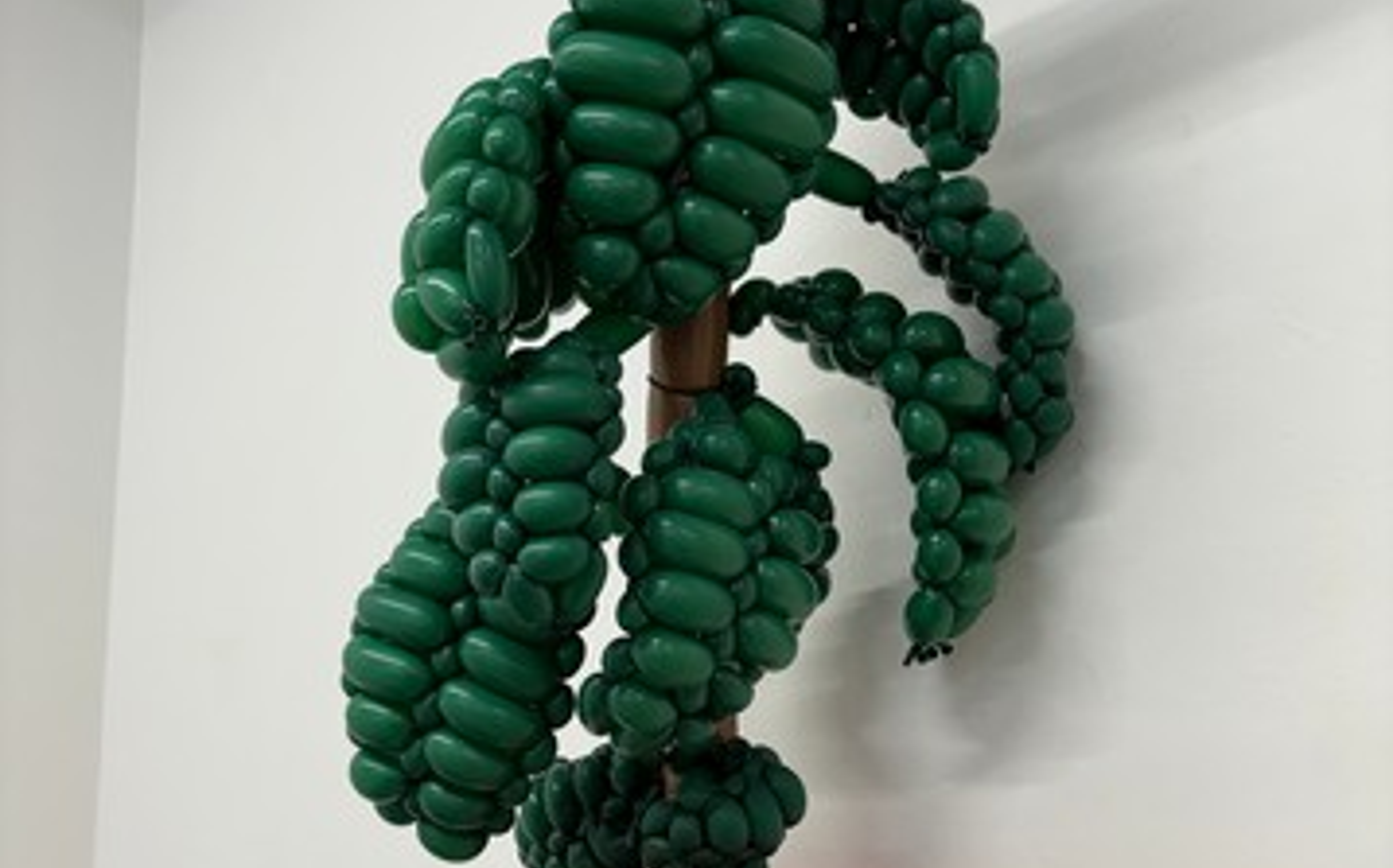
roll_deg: -0.4
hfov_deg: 52.8
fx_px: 1403
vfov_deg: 34.1
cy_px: 576
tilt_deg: +9.0
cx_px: 696
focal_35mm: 37
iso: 100
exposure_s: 1/100
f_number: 1.6
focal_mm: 5.96
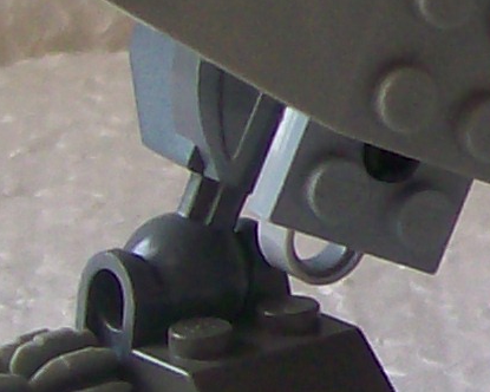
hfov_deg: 7.2
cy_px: 26
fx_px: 3771
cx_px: 994
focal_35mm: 260
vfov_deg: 5.9
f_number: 2.7
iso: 80
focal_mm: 6
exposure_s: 1/145
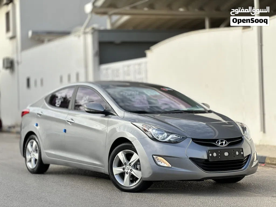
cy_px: 104
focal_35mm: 77
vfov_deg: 19.1
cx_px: 138
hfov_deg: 25.3
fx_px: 614
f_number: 2.8
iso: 25
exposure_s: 1/187
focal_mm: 9
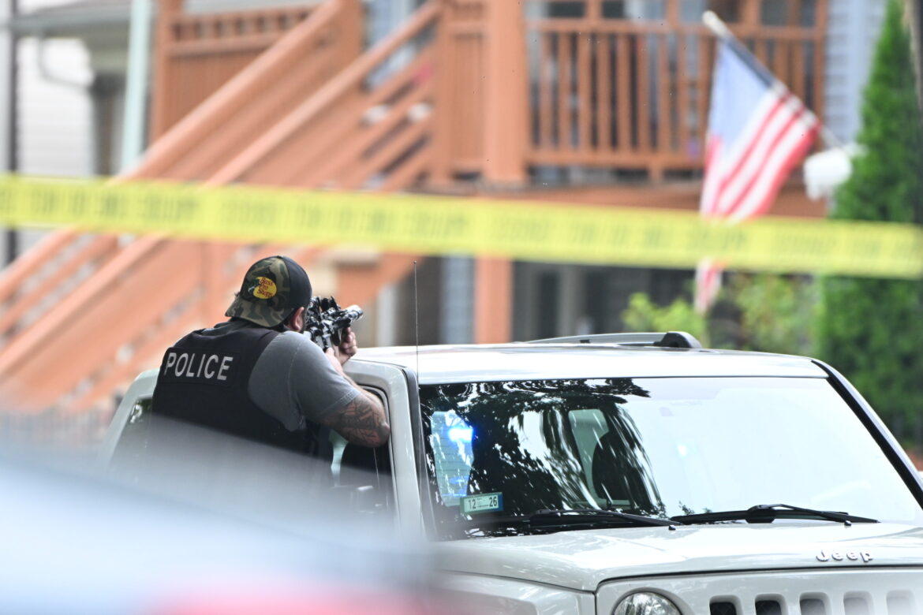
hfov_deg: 4.1
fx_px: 12818
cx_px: 462
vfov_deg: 2.7
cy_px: 308
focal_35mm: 500
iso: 2000
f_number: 5.6
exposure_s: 1/640
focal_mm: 500
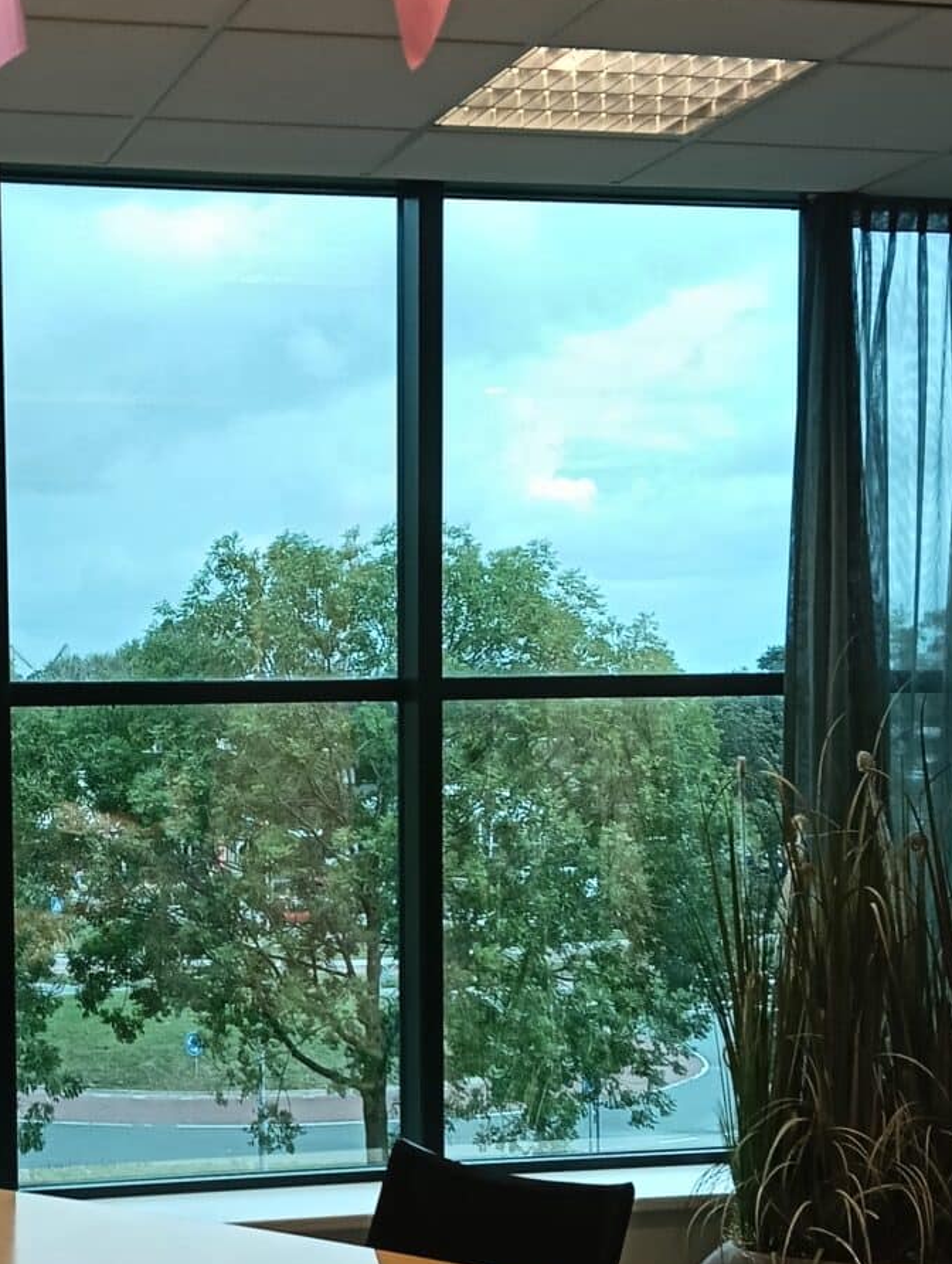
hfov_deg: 23.3
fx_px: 2267
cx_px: 160
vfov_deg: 30.8
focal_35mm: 62
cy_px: 874
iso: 64
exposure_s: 1/50
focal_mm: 3.98
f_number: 1.8
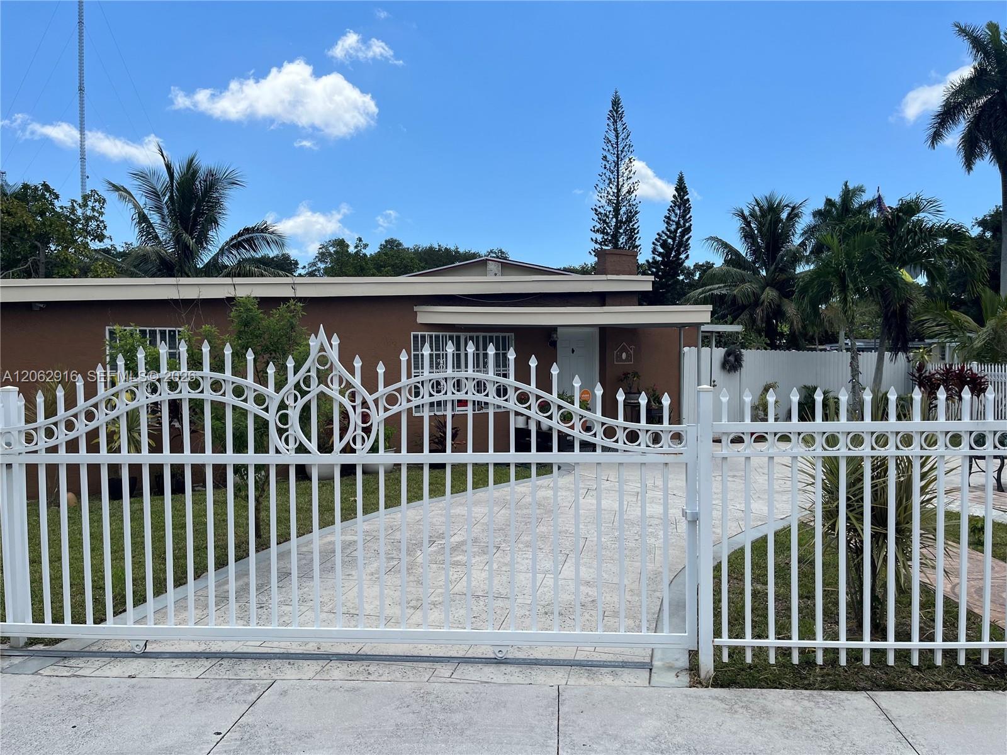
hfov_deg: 67.3
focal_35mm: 26
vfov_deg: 53.1
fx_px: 756
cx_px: 504
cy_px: 378
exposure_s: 1/4310
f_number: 1.6
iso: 50
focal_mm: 5.1
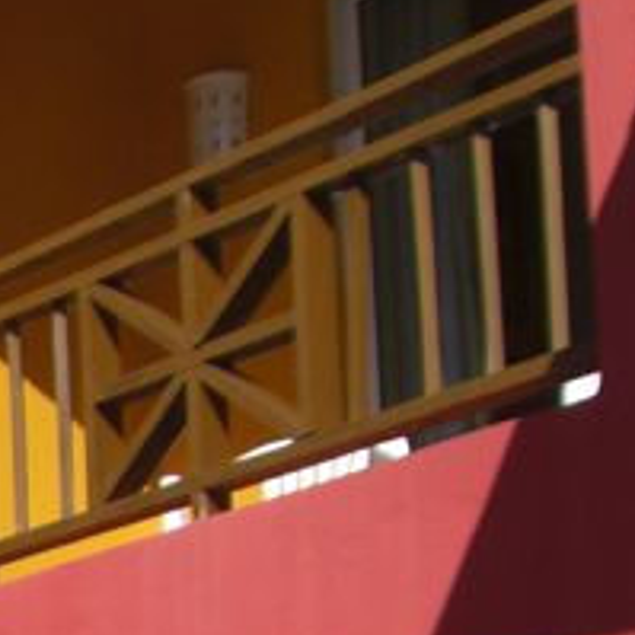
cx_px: -826
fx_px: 3590
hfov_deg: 9.2
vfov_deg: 9.6
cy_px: 1136
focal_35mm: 173
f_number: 8
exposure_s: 1/250
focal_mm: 6.2
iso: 64
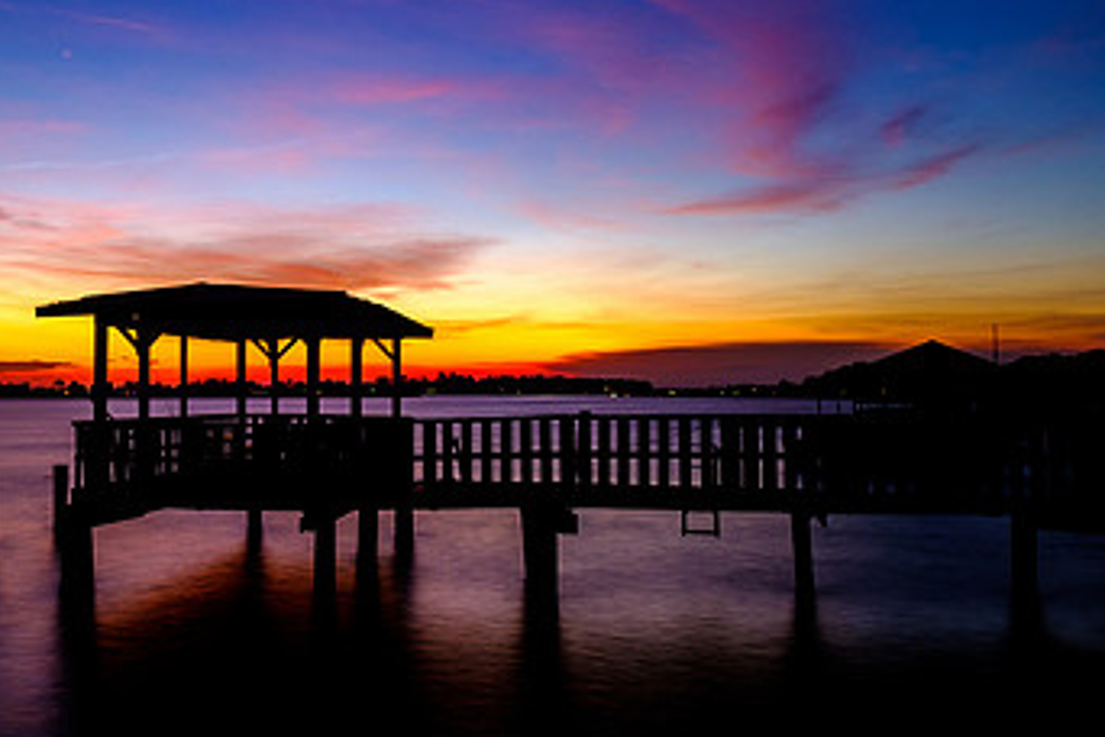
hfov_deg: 56.6
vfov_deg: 41.1
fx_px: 982
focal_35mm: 32
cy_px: 358
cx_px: 314
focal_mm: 11
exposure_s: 15
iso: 200
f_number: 8
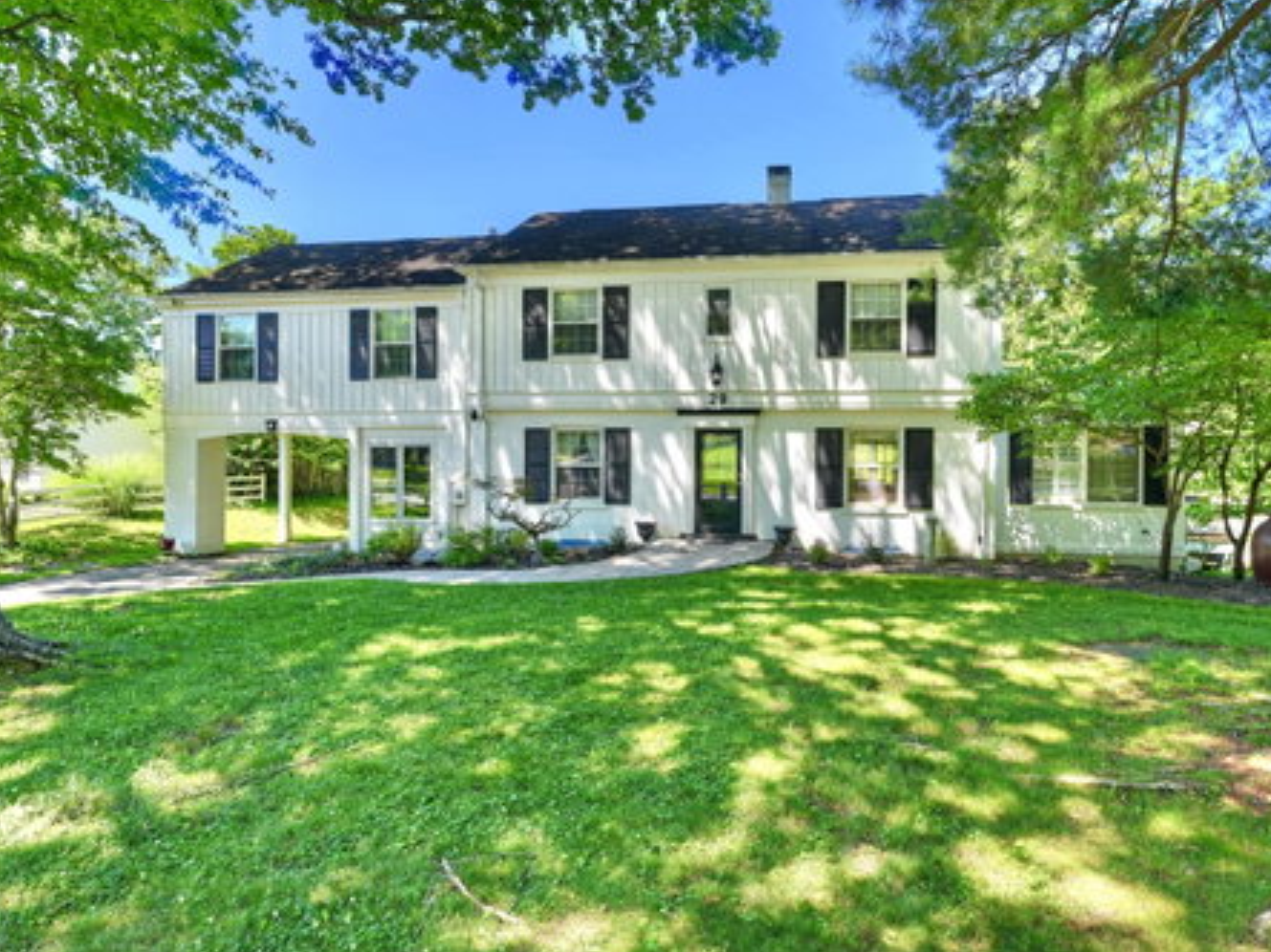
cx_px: 703
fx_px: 734
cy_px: 469
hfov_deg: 81.5
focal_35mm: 20
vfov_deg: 65.9
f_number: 10
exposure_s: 1/10
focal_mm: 18
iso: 100
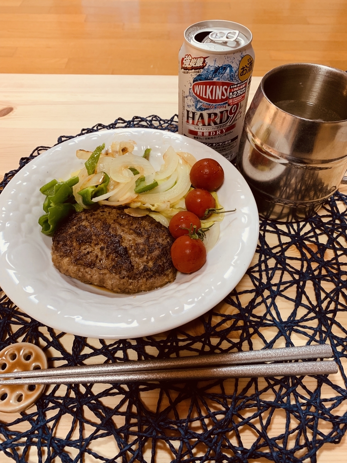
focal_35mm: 26
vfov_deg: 67.3
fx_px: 348
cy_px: 232
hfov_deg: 53.1
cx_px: 174
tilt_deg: -51.2
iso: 200
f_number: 1.8
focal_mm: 4.25
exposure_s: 1/50
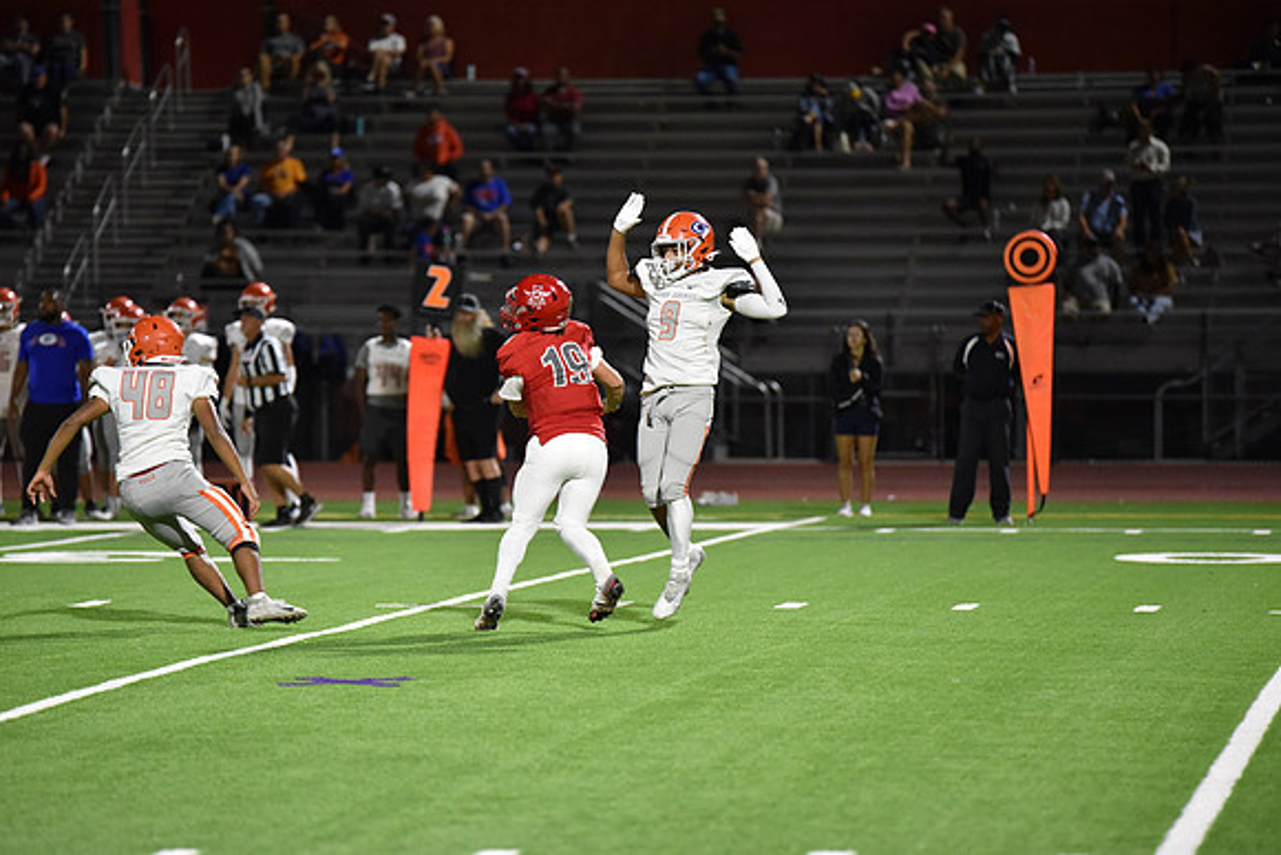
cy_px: 428
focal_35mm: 200
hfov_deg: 10.3
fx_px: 7118
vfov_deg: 6.9
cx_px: 640
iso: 4500
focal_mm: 200
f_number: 2.8
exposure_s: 1/500
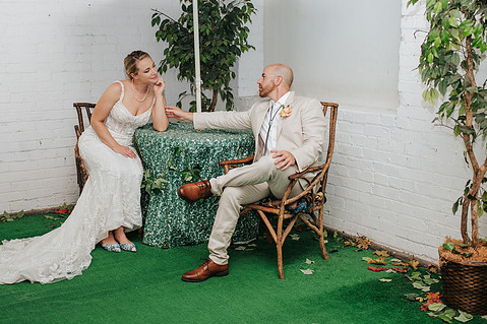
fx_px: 622
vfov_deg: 29.2
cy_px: 135
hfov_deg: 42.5
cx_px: 186
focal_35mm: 46
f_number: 2.8
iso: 1000
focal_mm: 35
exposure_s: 1/200
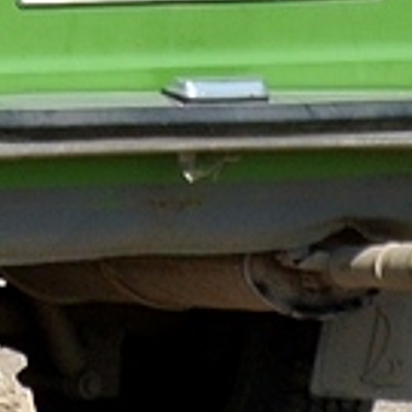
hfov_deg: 1.0
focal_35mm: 1758
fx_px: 23673
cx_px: -629
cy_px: -545
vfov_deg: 1.0
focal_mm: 86.5
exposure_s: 1/640
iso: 100
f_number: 5
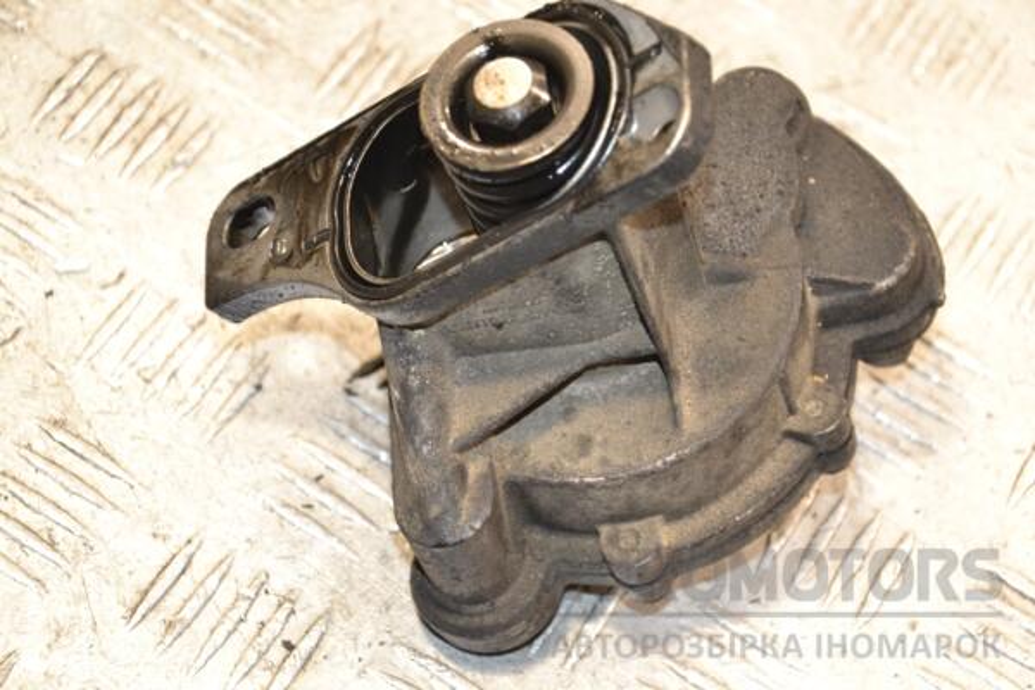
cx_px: 518
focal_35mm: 112
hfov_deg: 18.2
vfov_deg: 12.2
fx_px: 3234
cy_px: 345
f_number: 5.3
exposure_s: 1/60
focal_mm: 75
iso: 800
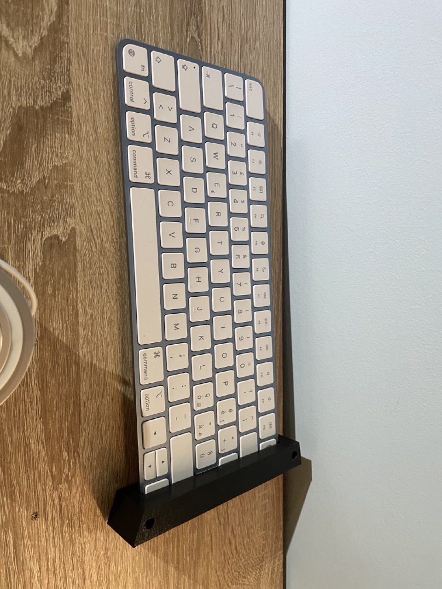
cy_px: 294
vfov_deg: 67.3
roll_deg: +1.4
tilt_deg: -5.6
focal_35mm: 26
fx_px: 443
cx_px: 221
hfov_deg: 53.1
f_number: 1.6
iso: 125
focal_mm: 4.2
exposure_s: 1/59
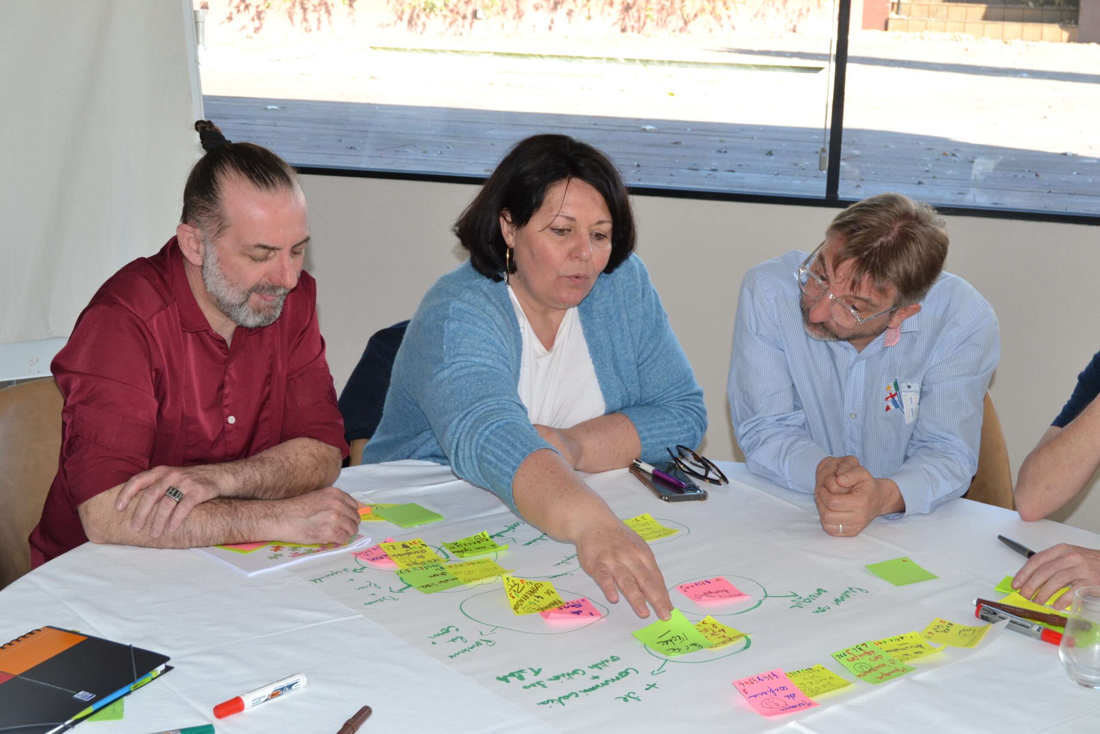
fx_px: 1604
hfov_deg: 37.8
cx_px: 550
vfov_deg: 25.8
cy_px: 367
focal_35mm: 52
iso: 400
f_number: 8
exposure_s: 1/60
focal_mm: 35
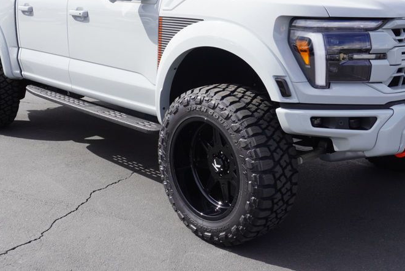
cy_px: 80
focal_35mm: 49
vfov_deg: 27.4
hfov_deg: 40.5
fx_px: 549
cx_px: 213
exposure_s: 1/125
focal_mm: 21
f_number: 9
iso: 100
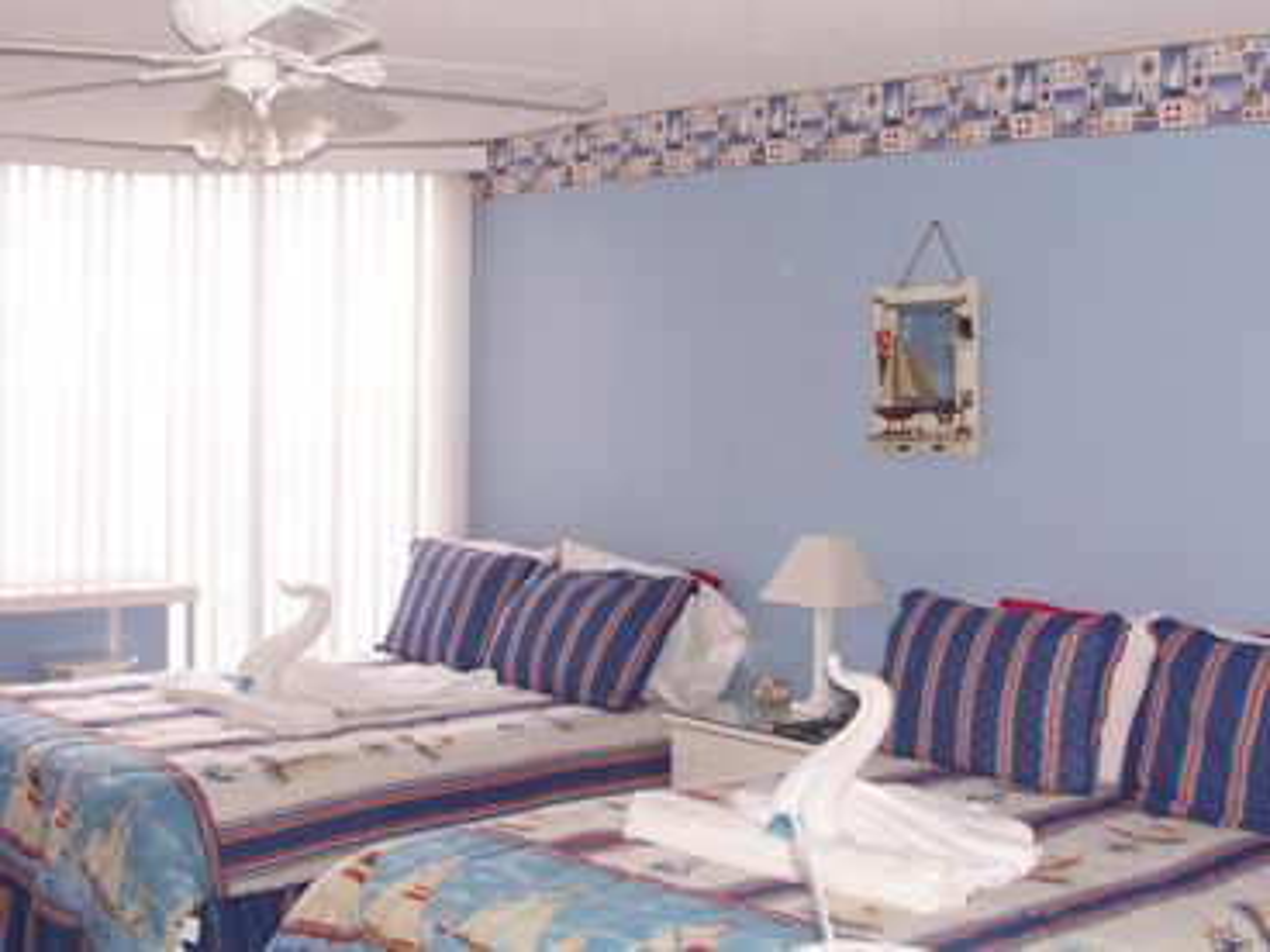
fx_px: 1834
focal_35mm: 50
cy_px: 476
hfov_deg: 38.2
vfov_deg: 29.1
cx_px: 635
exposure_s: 1/125
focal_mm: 8.6
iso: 140
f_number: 3.4
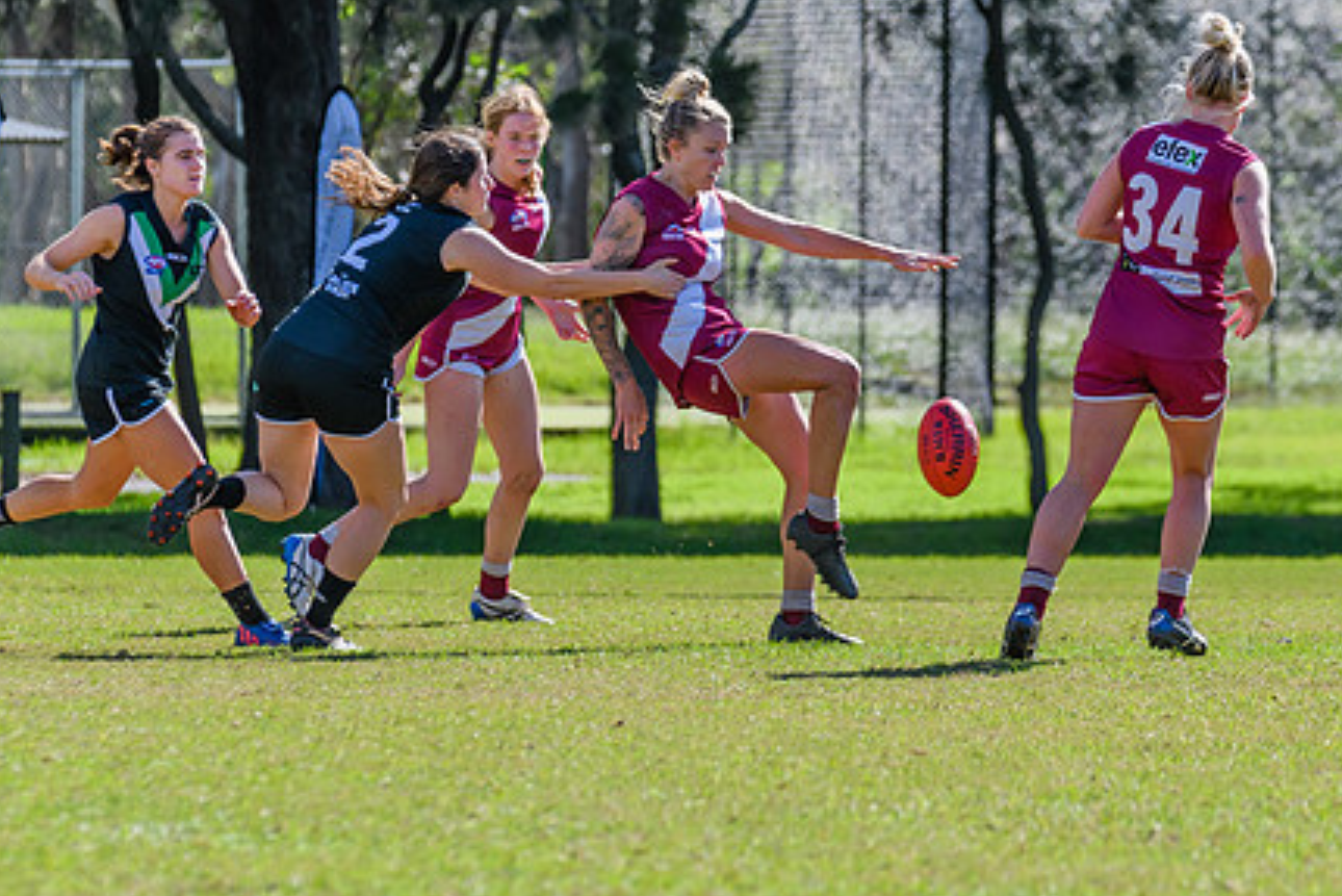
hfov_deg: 4.7
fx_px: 16295
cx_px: 819
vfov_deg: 3.1
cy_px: 401
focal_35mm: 437
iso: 800
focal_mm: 250
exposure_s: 1/1250
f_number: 8
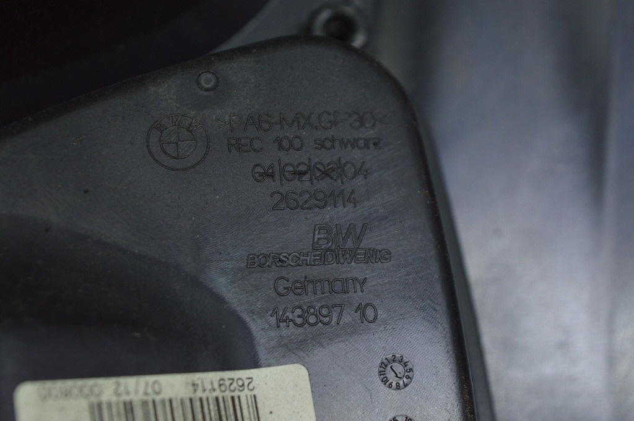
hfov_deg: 24.6
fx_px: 1452
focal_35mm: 82
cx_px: 317
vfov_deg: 16.5
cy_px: 210
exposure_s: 1/50
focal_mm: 55
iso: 400
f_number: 5.6
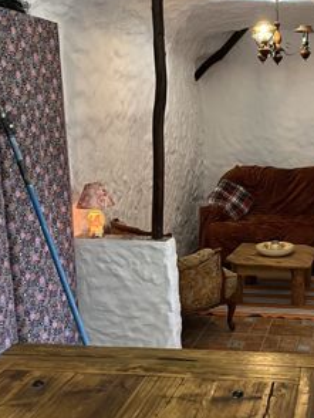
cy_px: 206
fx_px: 568
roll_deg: +0.9
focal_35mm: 47
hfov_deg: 29.8
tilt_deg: -9.7
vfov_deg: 40.4
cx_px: 276
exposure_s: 1/50
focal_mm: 5.1
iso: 160
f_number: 1.6
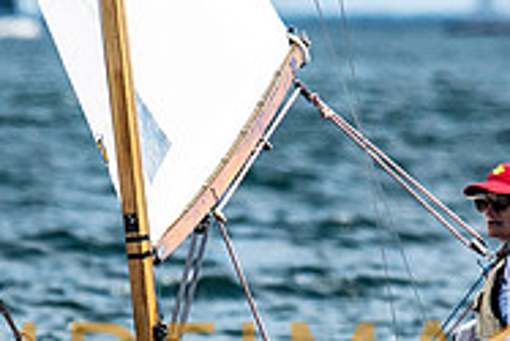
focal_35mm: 1502
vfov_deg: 0.9
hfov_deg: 1.4
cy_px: 342
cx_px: 259
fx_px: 21294
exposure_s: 1/5000
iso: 500
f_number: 5
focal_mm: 300
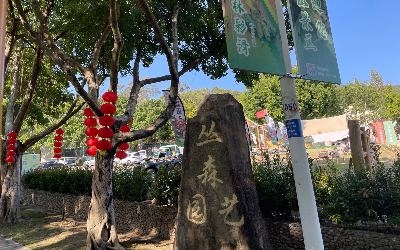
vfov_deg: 44.5
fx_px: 305
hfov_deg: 66.5
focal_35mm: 28
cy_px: 112
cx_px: 202
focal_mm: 4.2
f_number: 1.6
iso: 50
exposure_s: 1/868
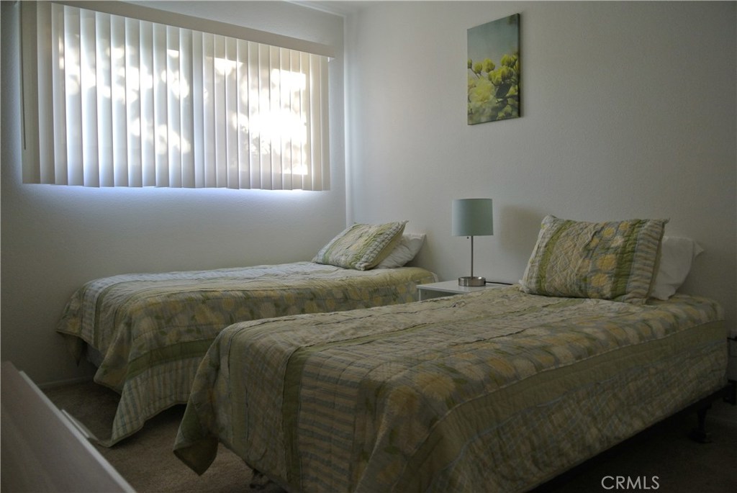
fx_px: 553
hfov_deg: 67.3
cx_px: 368
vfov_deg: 48.0
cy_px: 246
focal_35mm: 27
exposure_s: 1/60
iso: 400
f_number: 3.5
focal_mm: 10
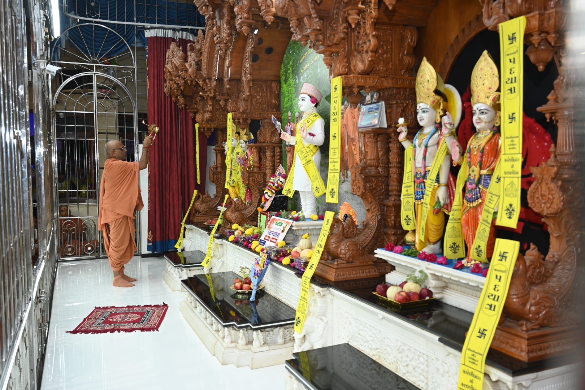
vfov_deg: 43.0
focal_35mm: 30
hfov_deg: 61.1
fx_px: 496
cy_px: 195
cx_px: 292
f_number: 4
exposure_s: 1/125
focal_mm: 30.5
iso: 500
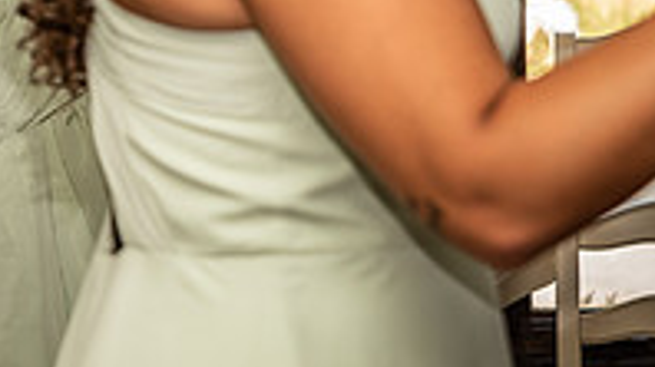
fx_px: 3731
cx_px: -235
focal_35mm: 215
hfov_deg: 9.8
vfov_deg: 5.6
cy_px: 2
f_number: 4.5
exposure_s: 1/200
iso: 160
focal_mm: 70
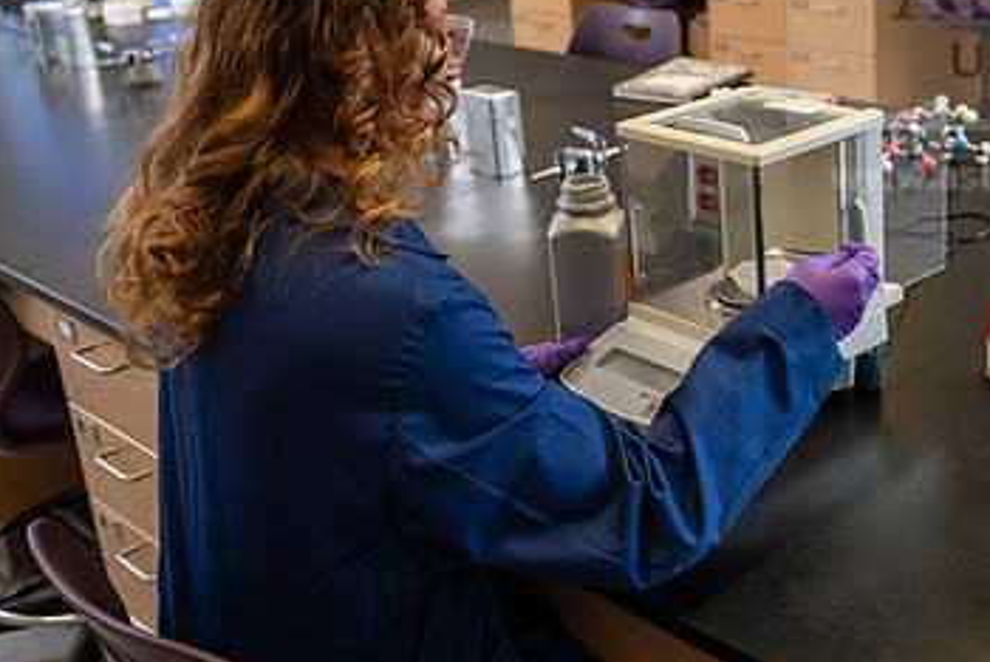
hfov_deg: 36.9
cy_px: 236
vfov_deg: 25.5
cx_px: 701
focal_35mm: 53
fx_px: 1459
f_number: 3.2
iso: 800
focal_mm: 32
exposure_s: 1/125
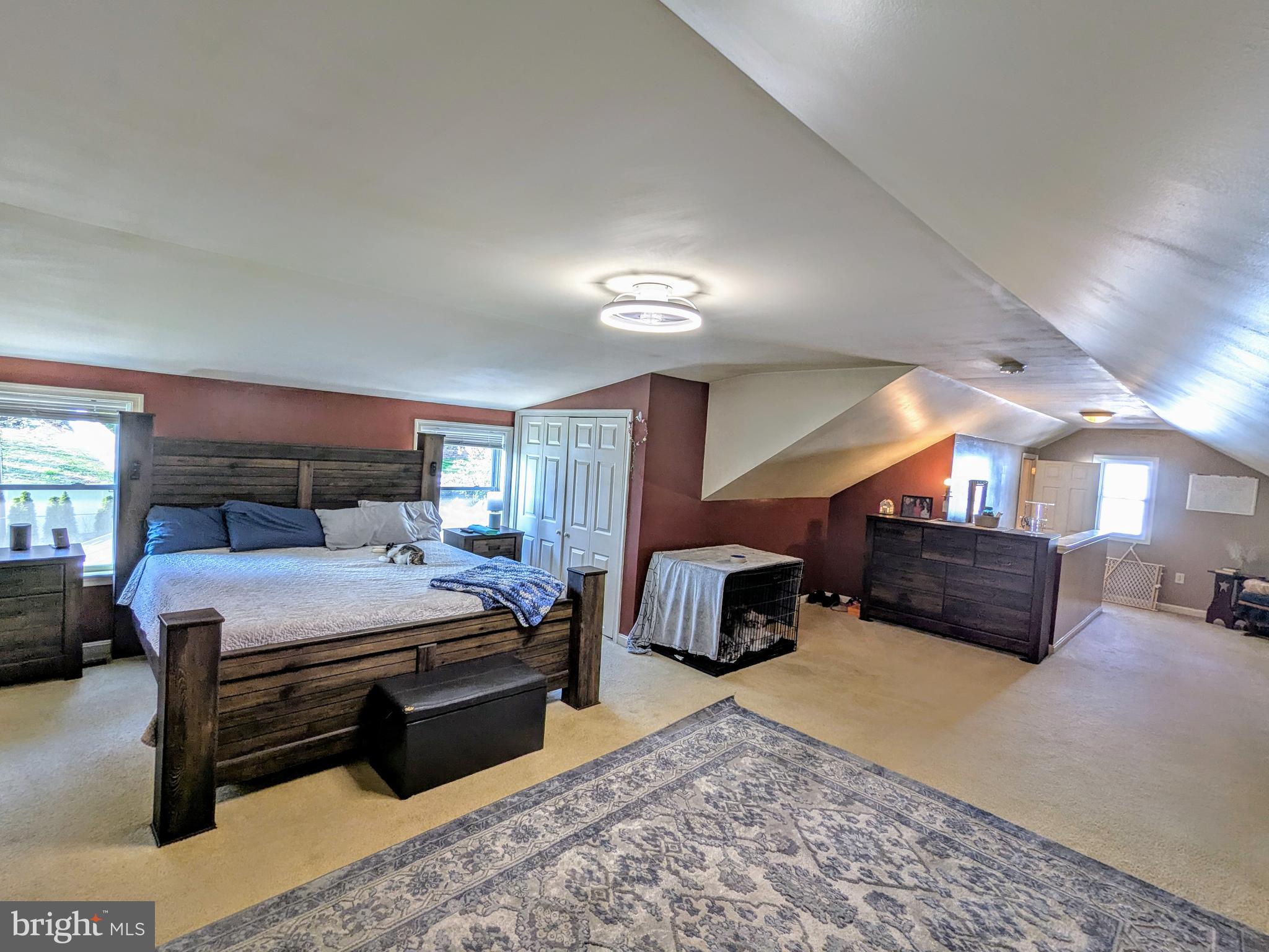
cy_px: 476
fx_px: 587
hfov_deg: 94.5
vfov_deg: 78.1
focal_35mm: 16
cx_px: 634
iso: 43
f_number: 2.2
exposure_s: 1/40
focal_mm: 2.35
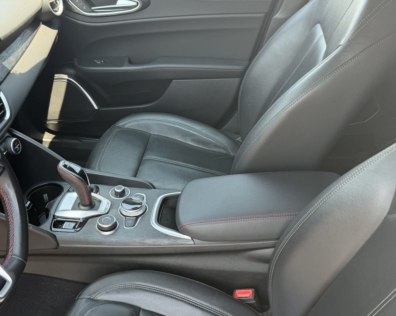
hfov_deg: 47.8
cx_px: 165
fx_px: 445
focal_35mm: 38
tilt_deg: -42.3
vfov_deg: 38.1
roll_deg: +0.9
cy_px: 238
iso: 80
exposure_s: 1/195
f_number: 1.78
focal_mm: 6.76
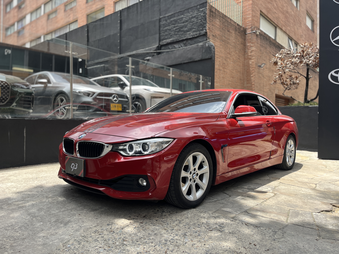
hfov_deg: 67.3
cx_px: 170
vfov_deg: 53.1
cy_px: 127
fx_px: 255
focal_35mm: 26
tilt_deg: -0.6
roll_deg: -0.3
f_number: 1.6
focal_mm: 5.1
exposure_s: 1/959
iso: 50
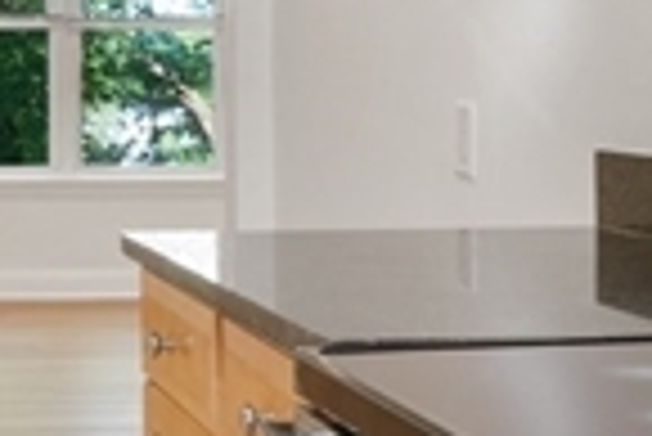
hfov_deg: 18.1
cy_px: 65
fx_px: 1910
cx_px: -198
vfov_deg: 12.9
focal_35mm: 105
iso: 1250
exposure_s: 1/5
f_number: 11
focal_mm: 14.9
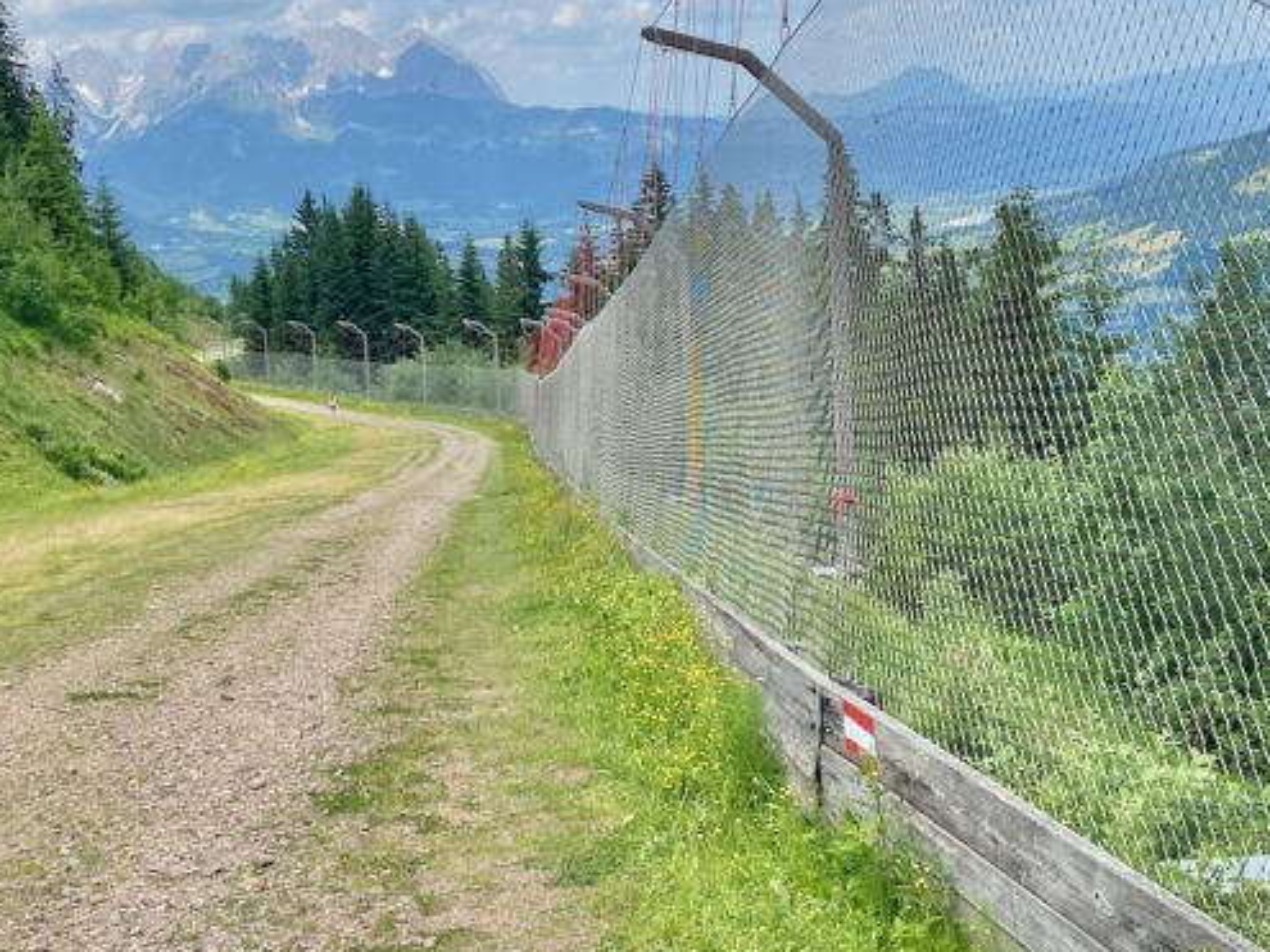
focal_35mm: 42
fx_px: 1541
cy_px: 336
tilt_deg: -10.3
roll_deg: +4.4
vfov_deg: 34.1
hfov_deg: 44.8
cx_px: 598
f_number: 1.8
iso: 32
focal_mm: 4.25
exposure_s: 1/2755
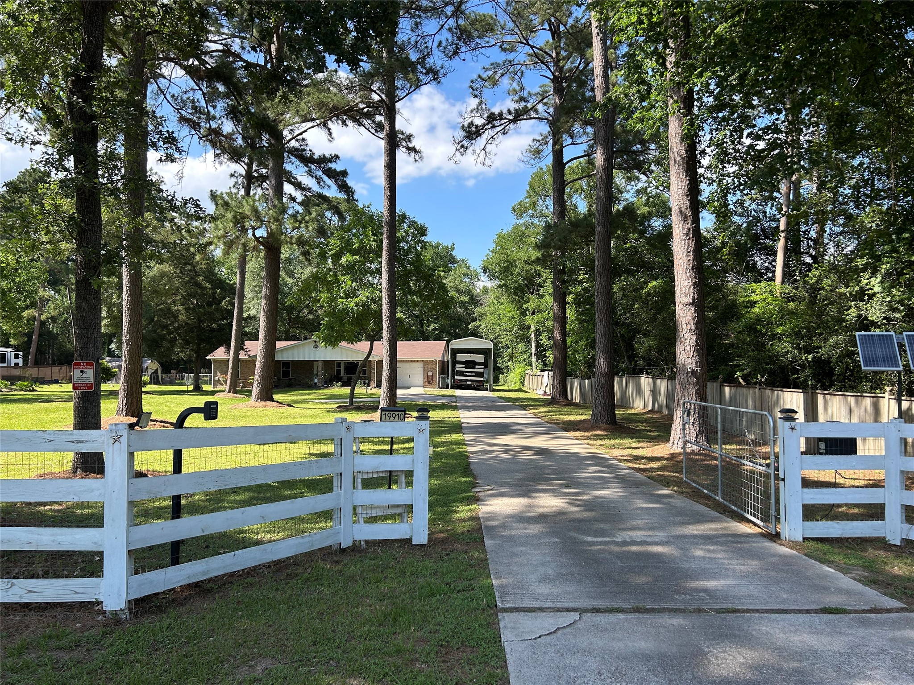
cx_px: 457
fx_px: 687
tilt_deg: +1.5
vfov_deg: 53.1
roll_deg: -0.6
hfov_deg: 67.3
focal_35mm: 26
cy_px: 342
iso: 50
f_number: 1.5
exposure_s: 1/1266
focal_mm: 5.7
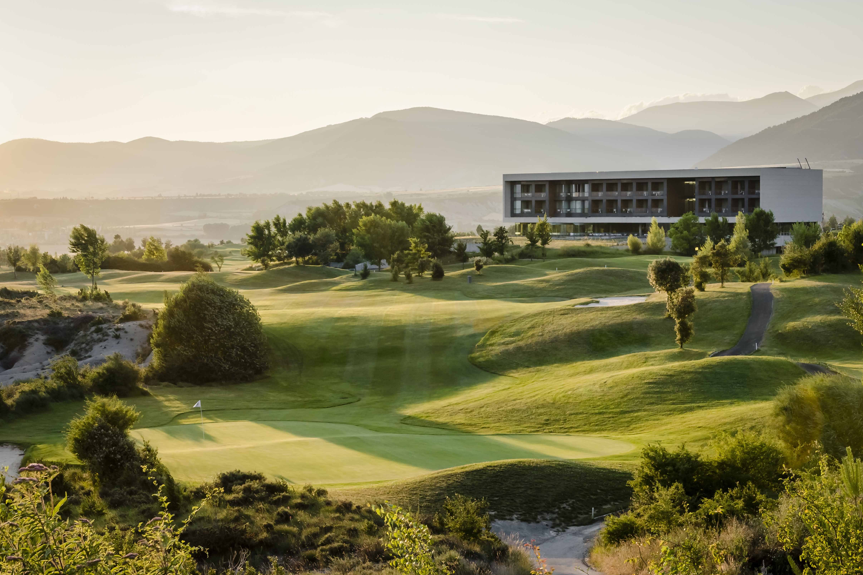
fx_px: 1606
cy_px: 291
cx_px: 427
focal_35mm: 67
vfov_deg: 20.3
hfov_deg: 30.1
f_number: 11
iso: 100
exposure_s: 1/60
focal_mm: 44
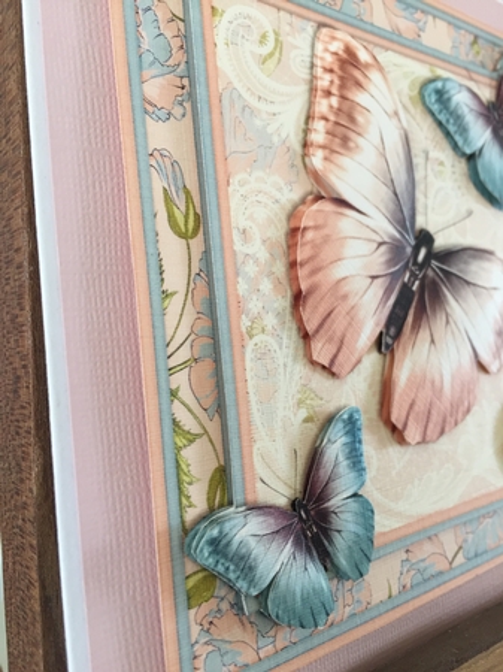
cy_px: 336
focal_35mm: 29
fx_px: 562
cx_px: 252
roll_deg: -7.4
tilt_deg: -12.7
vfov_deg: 61.7
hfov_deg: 48.2
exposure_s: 1/30
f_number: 2.2
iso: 80
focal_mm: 4.15
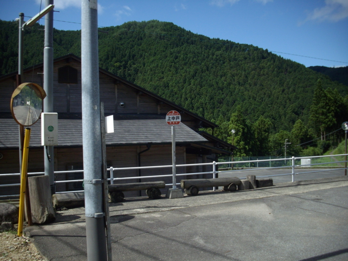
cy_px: 130
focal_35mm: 37
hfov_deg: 50.1
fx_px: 372
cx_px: 174
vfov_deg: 38.7
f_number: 5.6
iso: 80
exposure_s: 1/320
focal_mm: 6.2
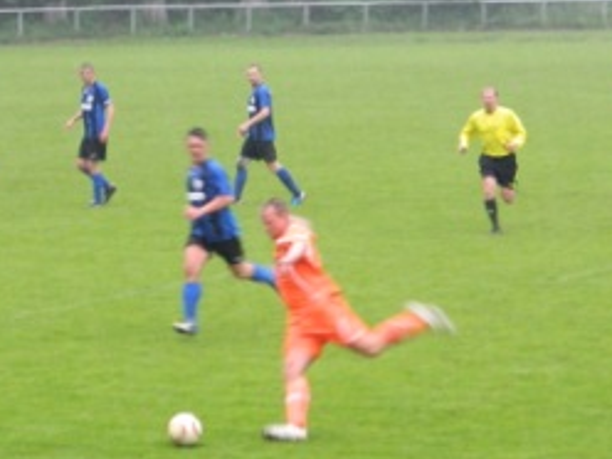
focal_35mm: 233
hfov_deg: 8.5
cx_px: 252
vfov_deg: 6.4
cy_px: 210
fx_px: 4119
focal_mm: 23.2
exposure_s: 1/40
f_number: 4.7
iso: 400
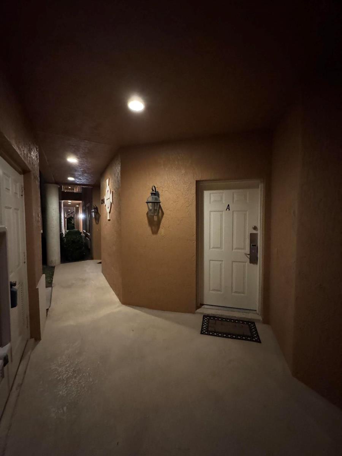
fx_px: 184
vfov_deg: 102.1
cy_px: 228
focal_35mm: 14
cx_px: 171
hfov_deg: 85.7
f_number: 2.2
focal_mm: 2.22
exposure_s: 1/30
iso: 1250
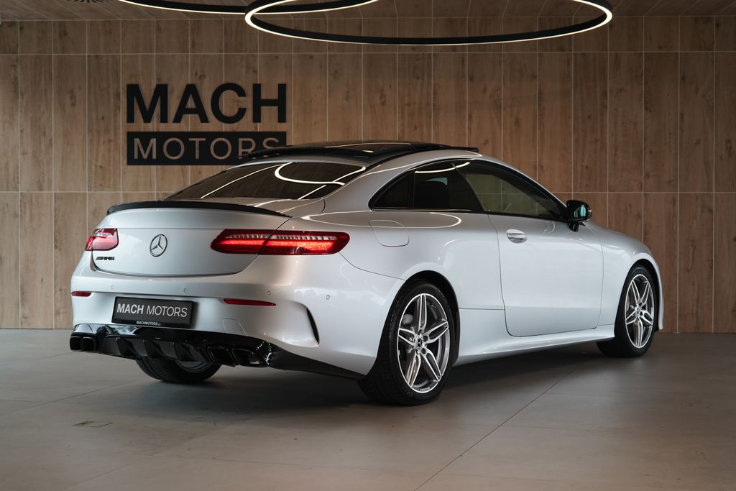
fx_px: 1227
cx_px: 368
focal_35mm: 60
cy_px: 246
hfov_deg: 33.4
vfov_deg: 22.6
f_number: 5
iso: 1000
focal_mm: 60
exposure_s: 1/160
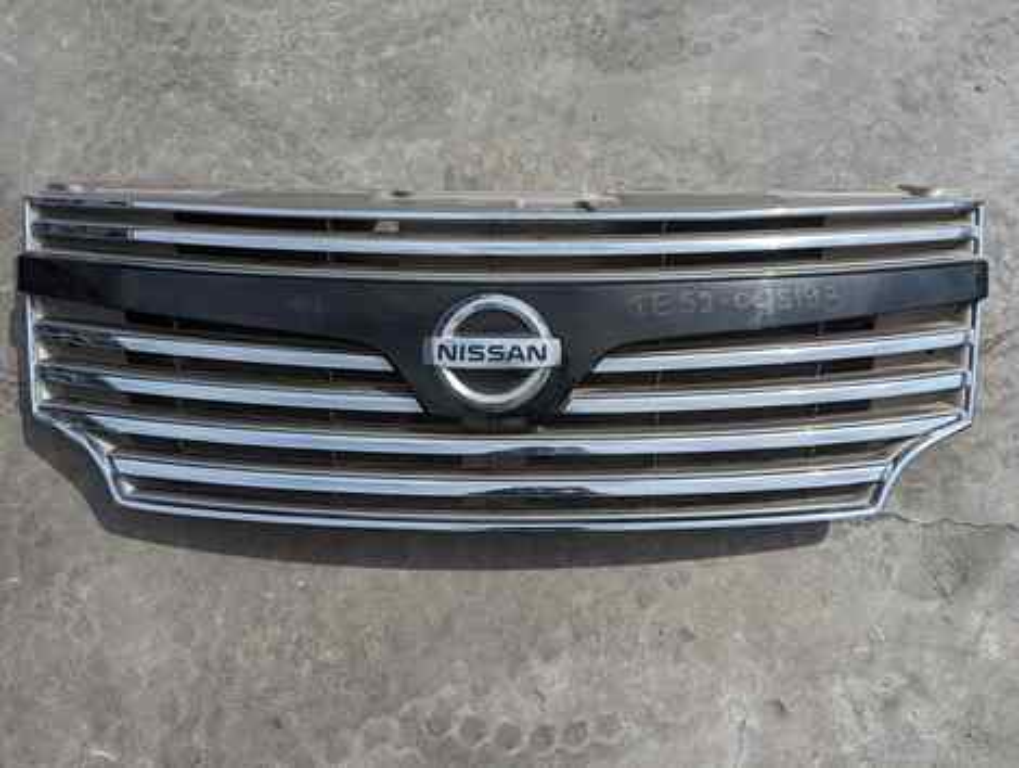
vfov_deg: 56.9
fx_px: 708
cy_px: 384
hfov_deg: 71.5
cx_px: 510
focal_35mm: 24
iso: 38
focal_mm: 6.81
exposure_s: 1/3650
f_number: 1.85
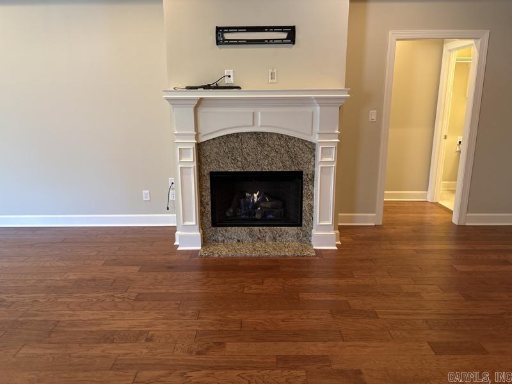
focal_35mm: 26
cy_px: 192
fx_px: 385
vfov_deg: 53.1
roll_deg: +1.0
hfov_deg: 67.3
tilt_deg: -13.1
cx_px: 256
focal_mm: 5.96
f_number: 1.6
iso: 320
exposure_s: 1/60
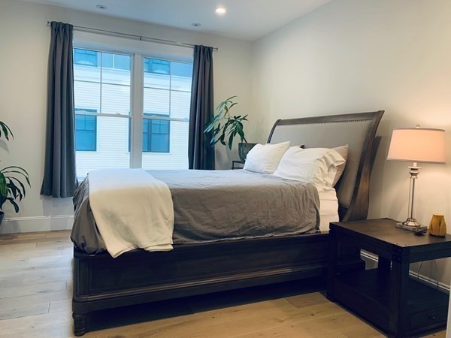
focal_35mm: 26
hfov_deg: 67.3
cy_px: 169
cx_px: 226
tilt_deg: -3.2
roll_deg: -1.5
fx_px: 339
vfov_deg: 53.1
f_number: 1.8
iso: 80
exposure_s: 1/60
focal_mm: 4.25
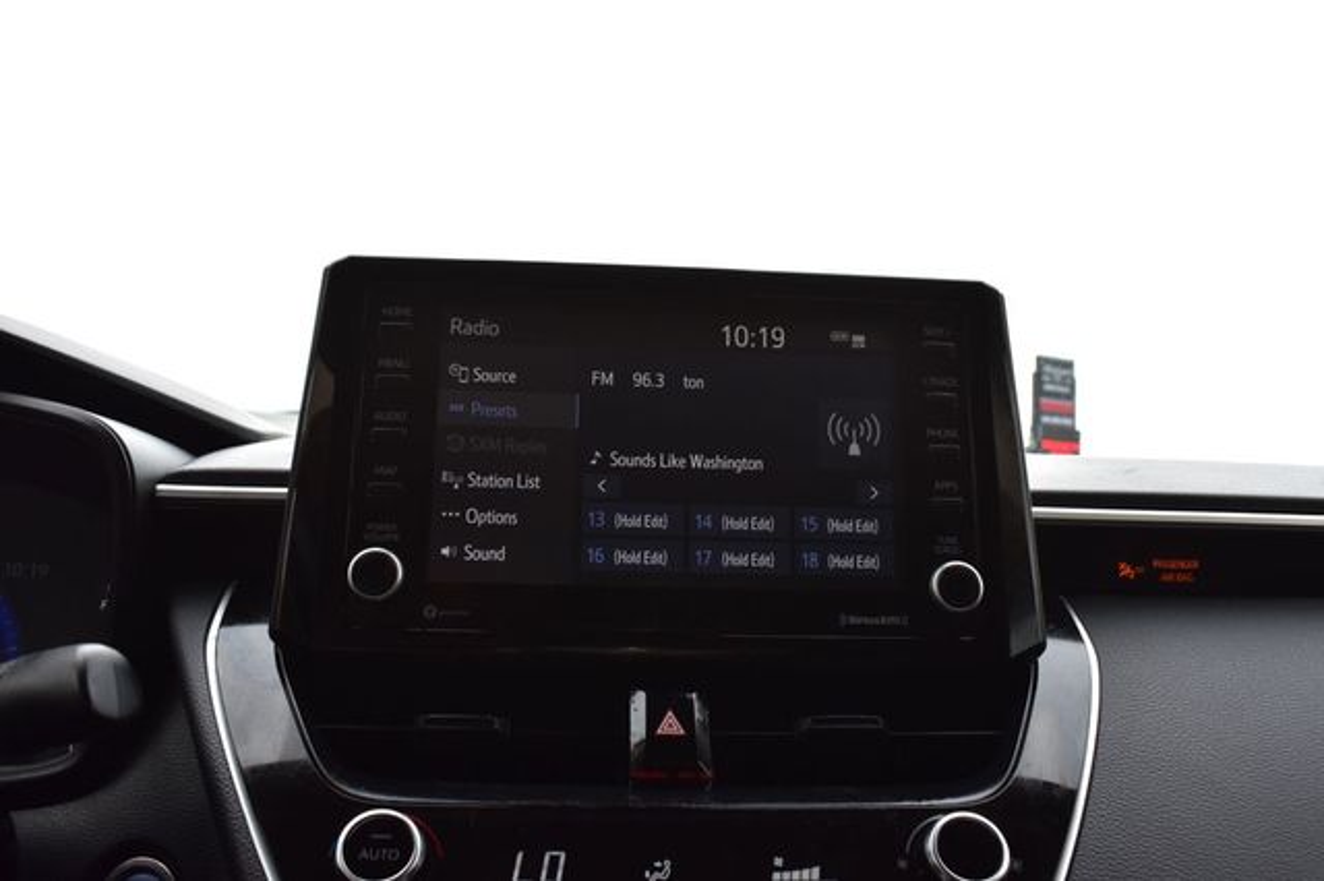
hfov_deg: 62.0
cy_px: 440
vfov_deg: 43.6
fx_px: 1103
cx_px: 662
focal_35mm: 30
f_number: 9
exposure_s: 1/125
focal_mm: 20
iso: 400
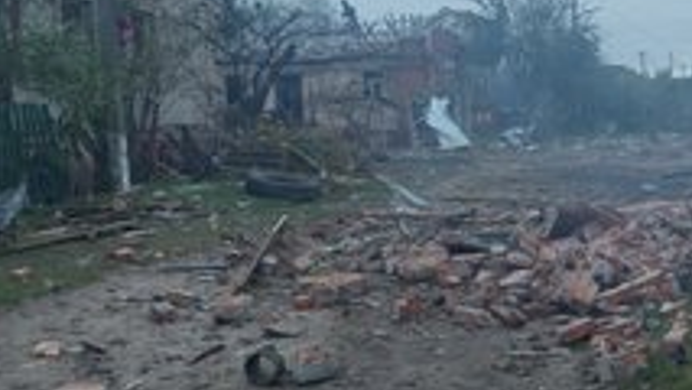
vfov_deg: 21.1
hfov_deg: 34.9
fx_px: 1046
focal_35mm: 57
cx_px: 595
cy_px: 174
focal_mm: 29
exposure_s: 1/50
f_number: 4
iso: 100
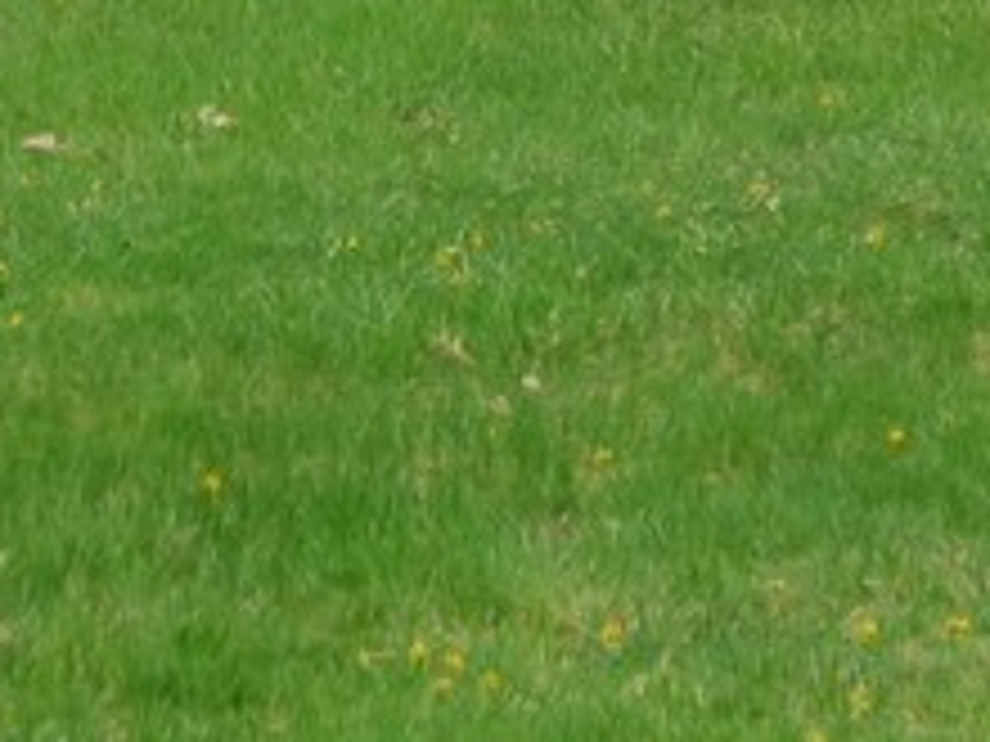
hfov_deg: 11.5
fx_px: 4919
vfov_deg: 8.1
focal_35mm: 172
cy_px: -899
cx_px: 742
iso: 200
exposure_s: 1/640
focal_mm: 6.47
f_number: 3.5
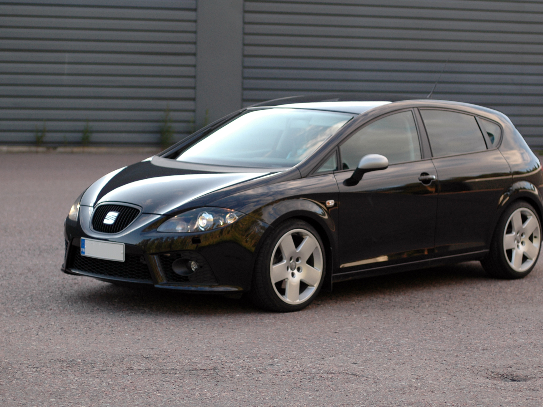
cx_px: 317
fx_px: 1490
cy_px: 182
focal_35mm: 95
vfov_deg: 15.6
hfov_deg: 20.6
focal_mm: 50
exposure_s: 1/1000
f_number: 2
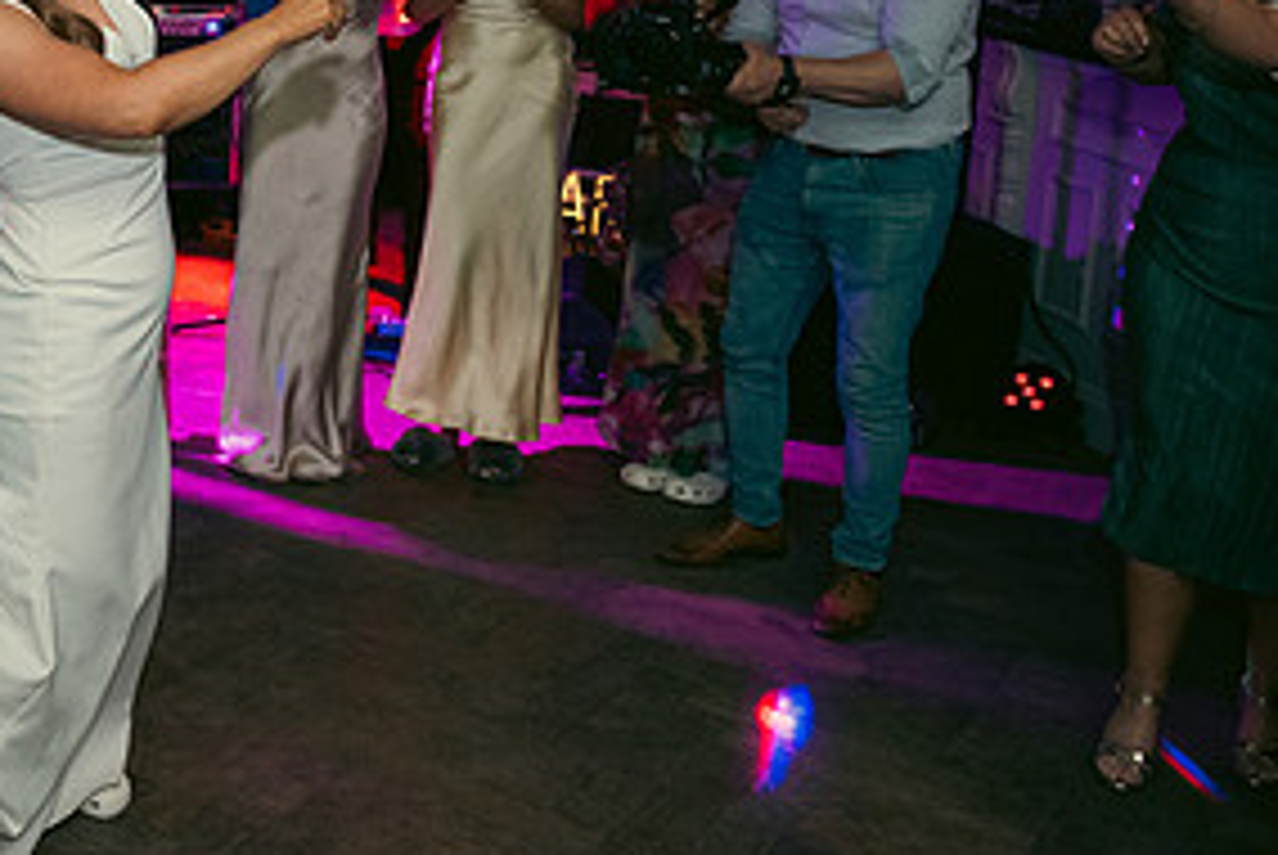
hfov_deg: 36.2
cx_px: -4
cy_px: 92
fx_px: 1741
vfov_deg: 26.7
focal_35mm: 49
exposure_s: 1/160
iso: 800
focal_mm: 24
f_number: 3.5
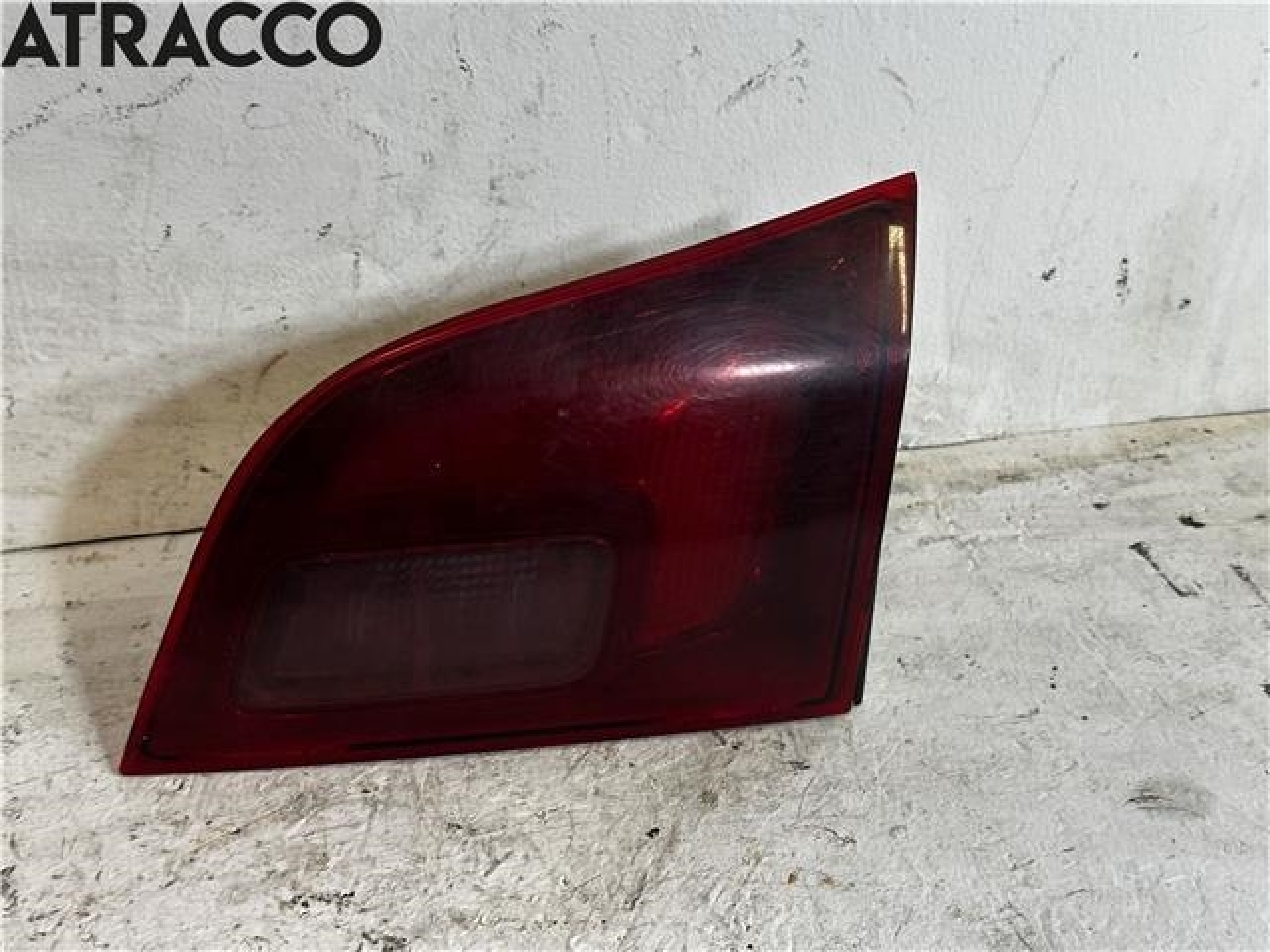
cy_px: 476
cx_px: 635
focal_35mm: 48
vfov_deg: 30.3
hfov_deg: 39.7
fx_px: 1761
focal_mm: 6.86
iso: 64
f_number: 1.78
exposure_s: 1/100
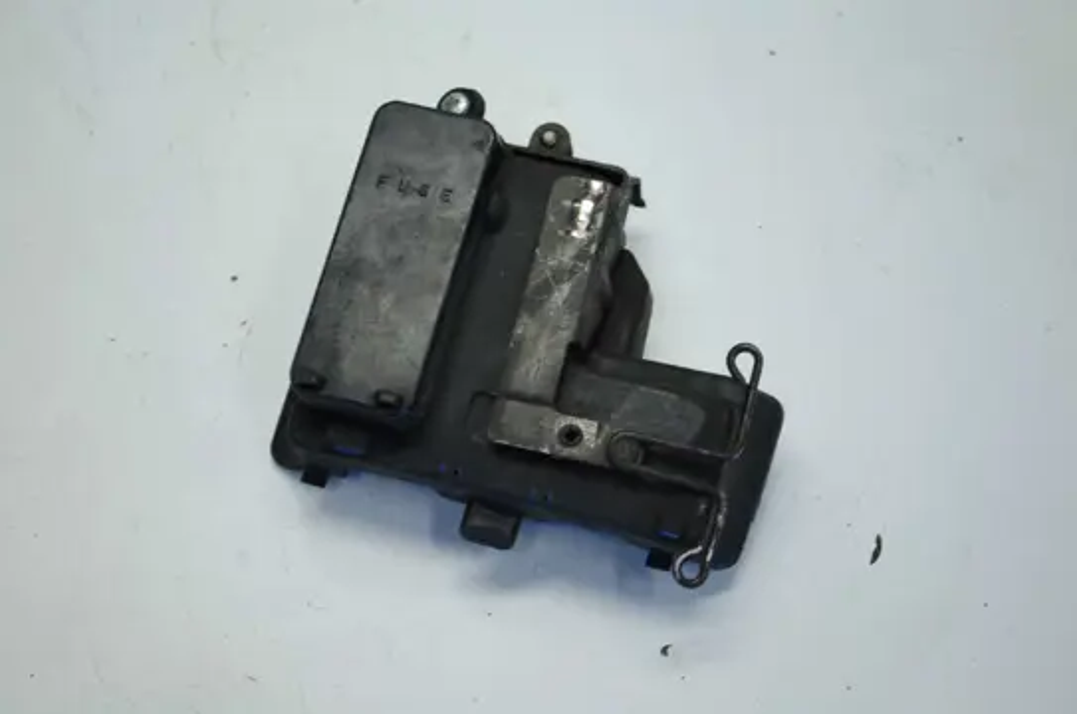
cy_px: 357
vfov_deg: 17.4
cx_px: 538
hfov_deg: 26.0
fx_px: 2329
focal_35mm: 78
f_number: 5.6
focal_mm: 52
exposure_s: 1/30
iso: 560
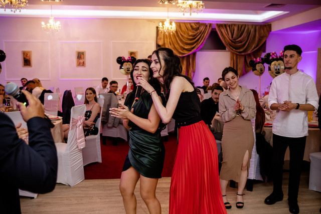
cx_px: 160
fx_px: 312
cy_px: 107
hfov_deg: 54.4
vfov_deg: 37.9
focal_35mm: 35
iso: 1000
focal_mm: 23
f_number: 2
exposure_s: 1/200
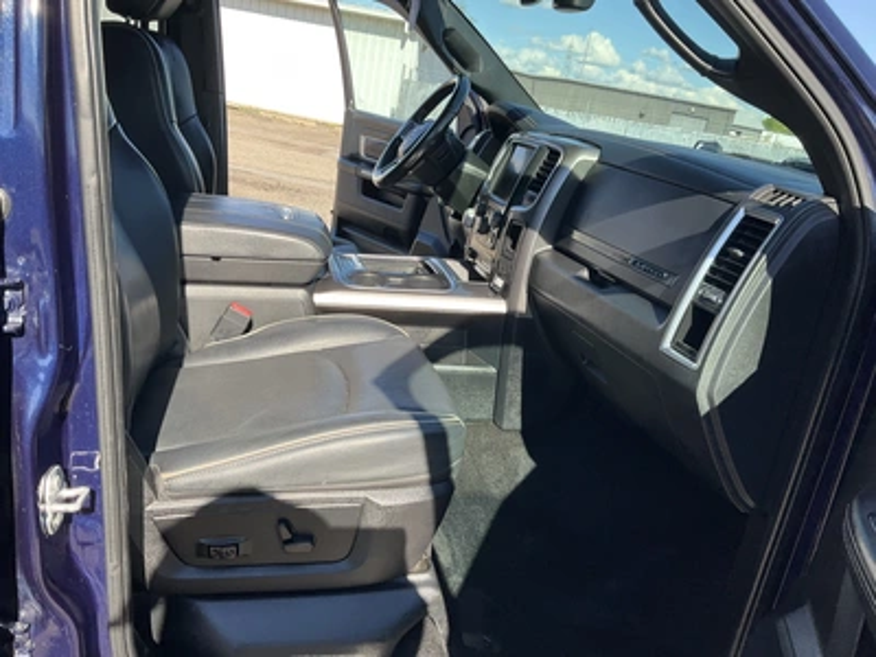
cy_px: 328
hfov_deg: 61.7
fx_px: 734
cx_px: 438
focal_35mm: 29
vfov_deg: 48.2
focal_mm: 3
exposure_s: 1/358
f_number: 1.8
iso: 25
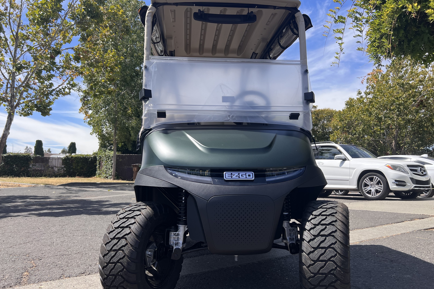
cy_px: 150
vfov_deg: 46.4
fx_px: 338
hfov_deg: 65.5
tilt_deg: +3.4
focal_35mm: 28
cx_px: 209
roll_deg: +0.4
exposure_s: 1/2632
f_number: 1.5
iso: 50
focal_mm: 5.7
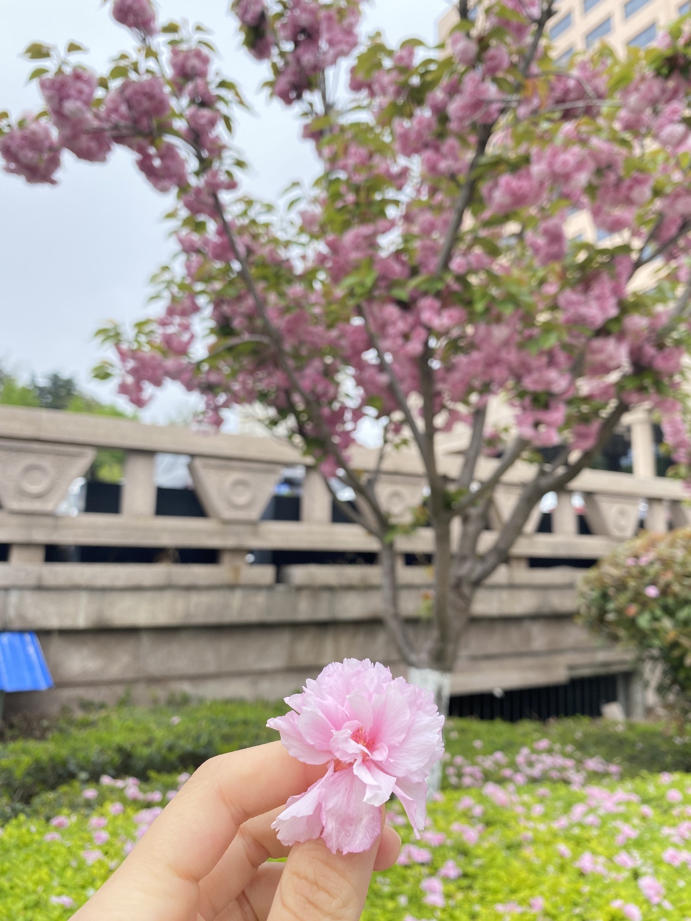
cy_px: 460
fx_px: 692
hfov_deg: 53.1
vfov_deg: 67.3
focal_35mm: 26
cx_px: 346
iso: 32
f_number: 1.8
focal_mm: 4.25
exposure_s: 1/767
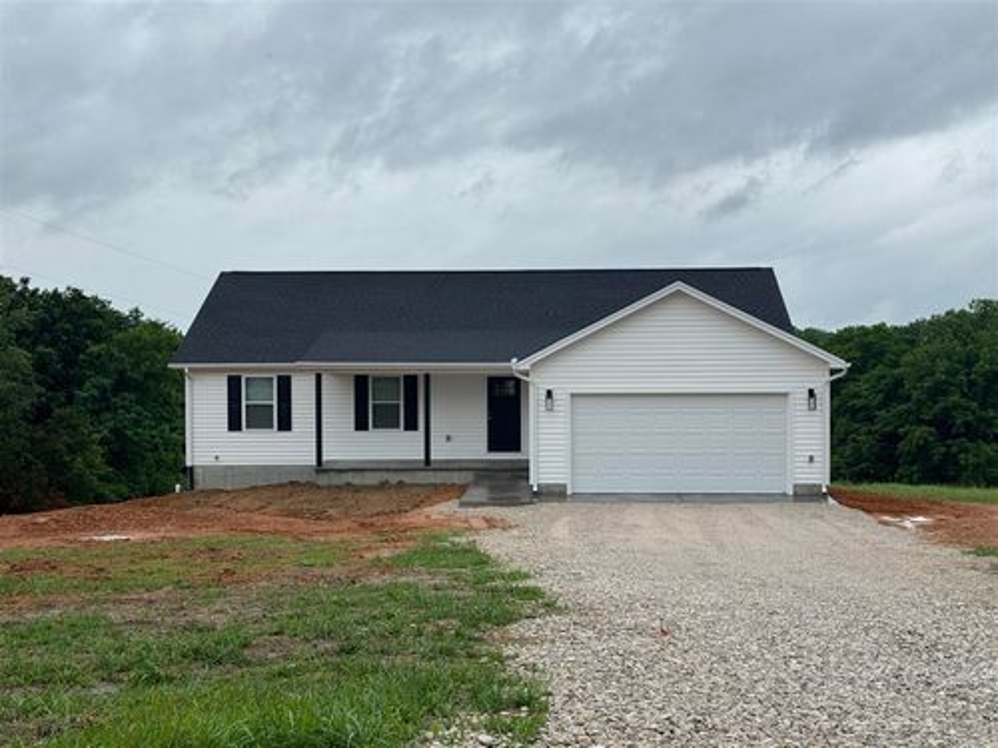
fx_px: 1384
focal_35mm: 48
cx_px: 499
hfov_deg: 39.7
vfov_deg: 30.3
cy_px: 374
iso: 64
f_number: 1.78
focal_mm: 6.76
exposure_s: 1/2959
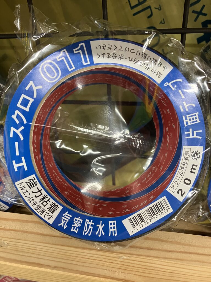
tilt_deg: -33.4
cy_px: 141
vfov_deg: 63.4
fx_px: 228
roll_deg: +3.6
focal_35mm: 28
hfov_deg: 49.7
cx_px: 106
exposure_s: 1/50
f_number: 1.8
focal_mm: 3.99
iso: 200
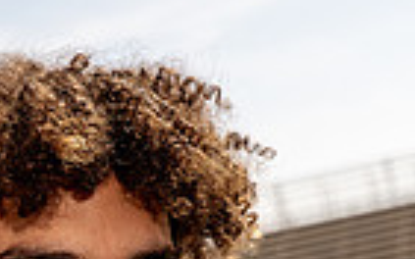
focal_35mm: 215
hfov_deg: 9.7
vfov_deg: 5.9
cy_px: 621
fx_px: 2431
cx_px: 12
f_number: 8
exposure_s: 1/250
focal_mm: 66
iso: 100
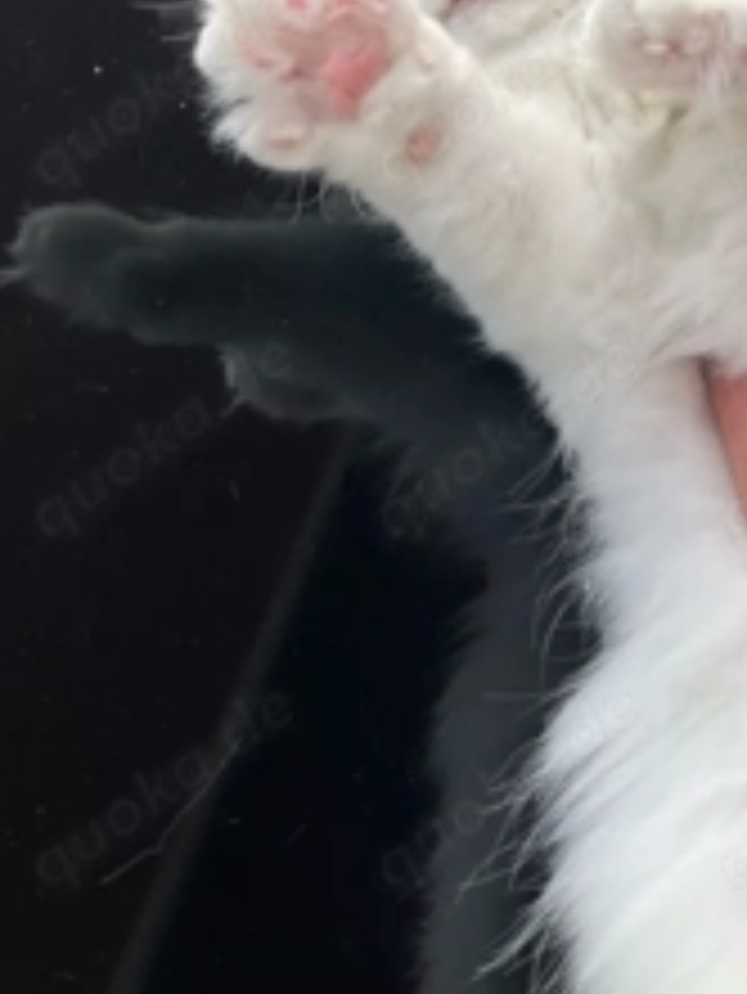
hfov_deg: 30.1
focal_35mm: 47
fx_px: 1351
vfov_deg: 38.2
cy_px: 135
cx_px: 603
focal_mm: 5.1
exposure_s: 1/1096
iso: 50
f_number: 1.6
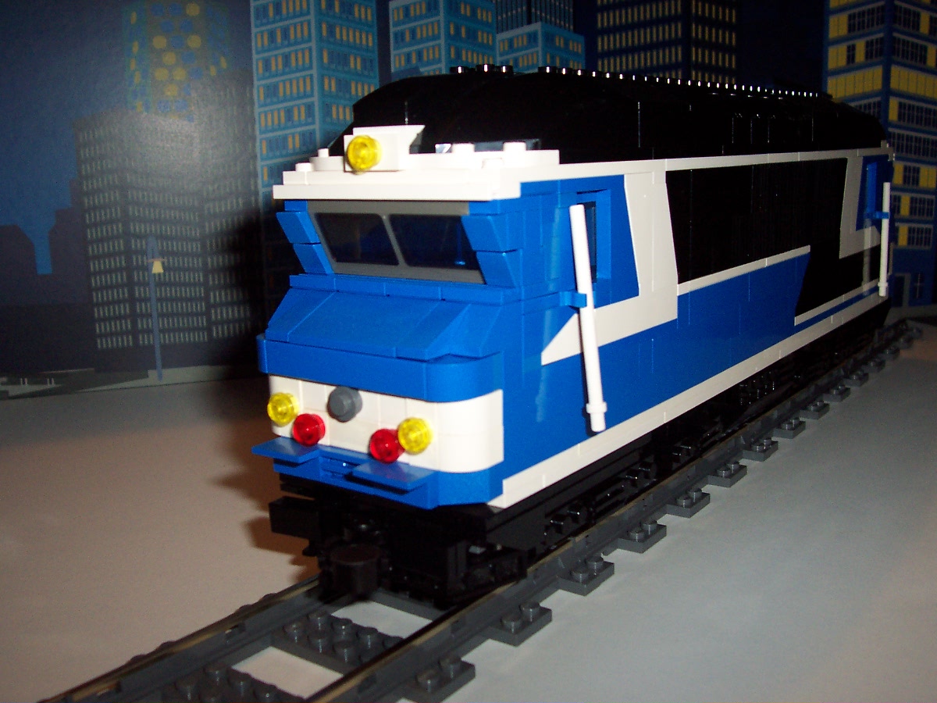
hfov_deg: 50.1
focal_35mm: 37
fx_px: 1002
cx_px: 468
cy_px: 352
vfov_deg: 38.7
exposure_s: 1/60
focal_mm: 5.6
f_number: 2.8
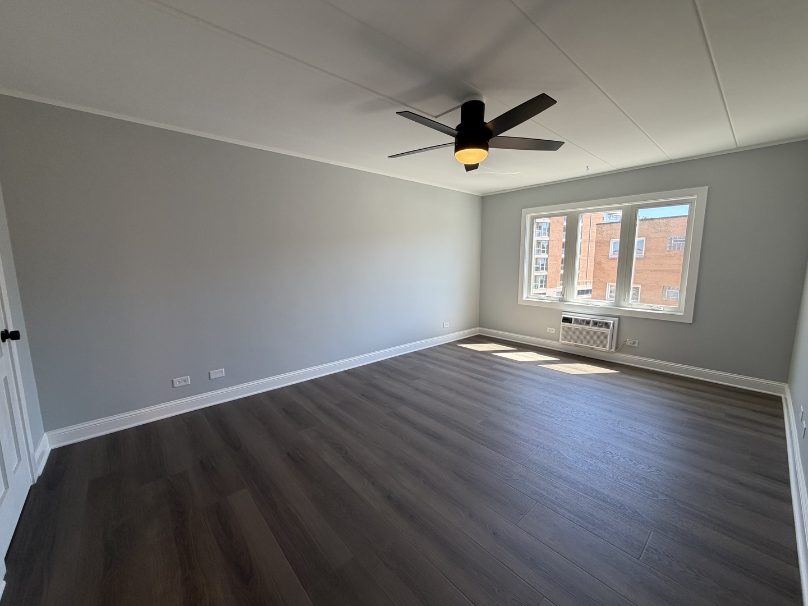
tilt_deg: -7.5
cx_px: 404
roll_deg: +0.0
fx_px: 327
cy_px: 303
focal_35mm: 14
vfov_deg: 85.7
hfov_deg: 102.1
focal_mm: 2.22
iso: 125
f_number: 2.2
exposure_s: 1/120
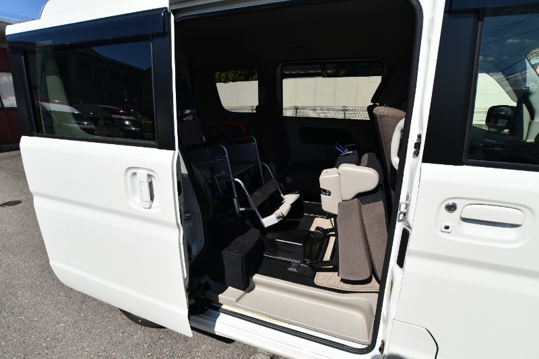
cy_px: 180
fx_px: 239
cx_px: 270
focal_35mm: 16
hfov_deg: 96.7
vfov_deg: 73.7
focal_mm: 11
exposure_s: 1/320
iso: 100
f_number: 9
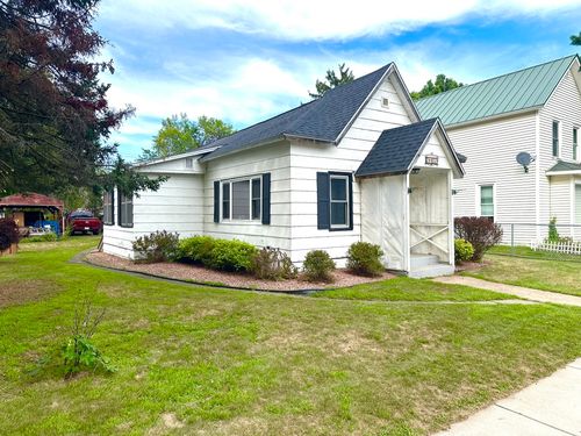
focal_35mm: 24
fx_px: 403
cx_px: 290
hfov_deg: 71.6
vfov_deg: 56.8
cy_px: 218
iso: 80
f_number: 1.78
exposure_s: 1/2525
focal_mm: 6.86
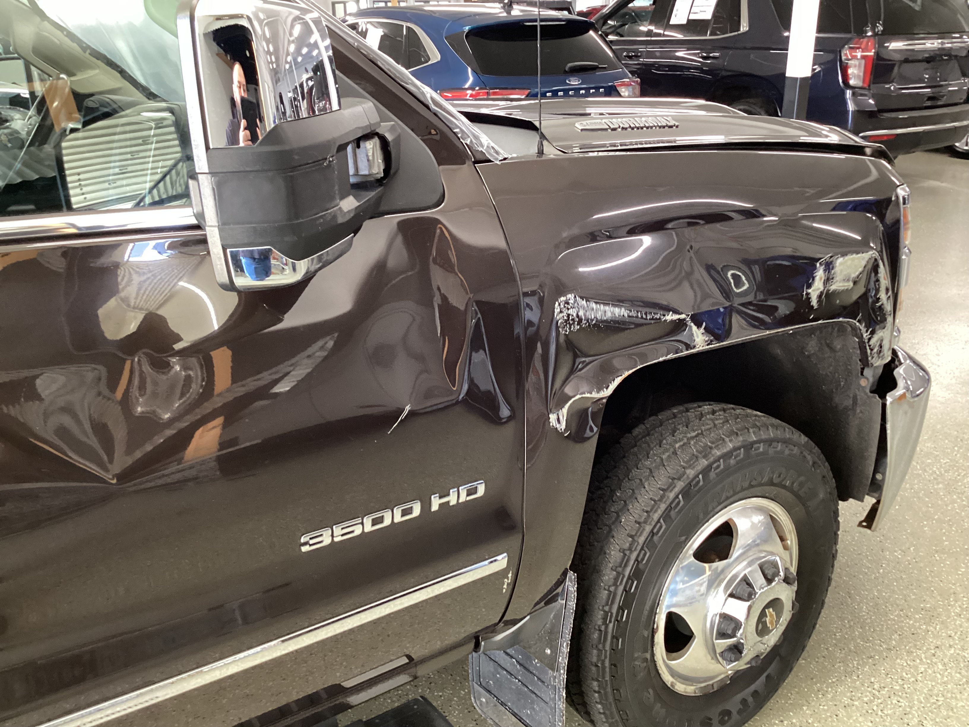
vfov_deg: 45.4
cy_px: 364
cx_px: 484
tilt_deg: -23.6
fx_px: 868
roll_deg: +0.8
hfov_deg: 58.4
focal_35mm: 31
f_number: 2.4
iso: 320
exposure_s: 1/40
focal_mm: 3.3
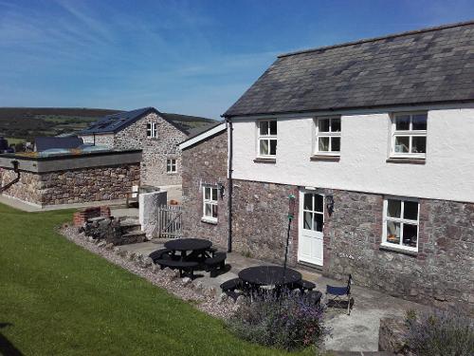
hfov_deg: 58.4
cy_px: 178
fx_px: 424
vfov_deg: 45.4
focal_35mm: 31
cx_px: 237
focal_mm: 3.31
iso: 50
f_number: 2.2
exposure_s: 1/2521
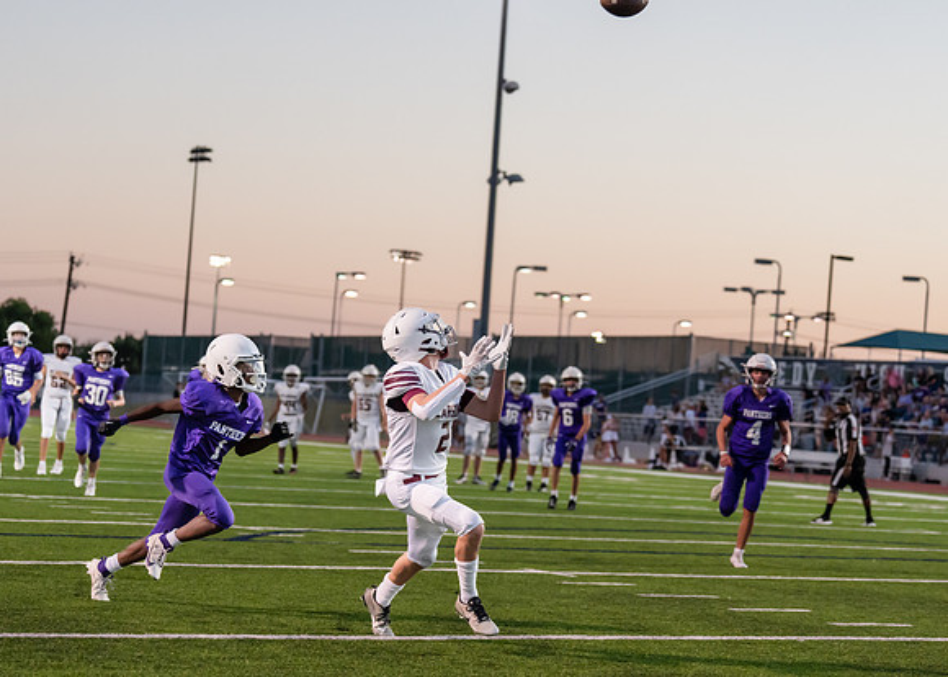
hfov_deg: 20.8
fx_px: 2585
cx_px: 428
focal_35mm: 96
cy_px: 441
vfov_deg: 14.9
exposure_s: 1/1250
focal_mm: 70
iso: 2000
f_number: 2.8
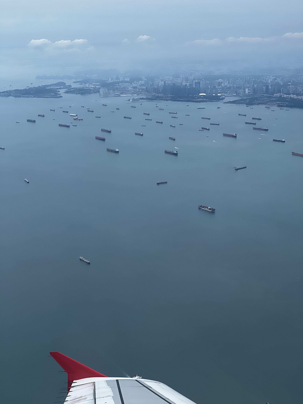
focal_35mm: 77
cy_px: 202
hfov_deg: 19.1
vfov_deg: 25.3
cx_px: 152
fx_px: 899
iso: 32
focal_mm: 9
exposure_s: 1/943
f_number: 2.8
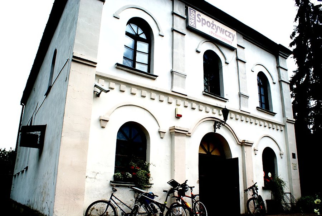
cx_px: 161
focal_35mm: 30
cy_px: 108
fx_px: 269
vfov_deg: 43.7
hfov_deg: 61.9
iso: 100
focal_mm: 20
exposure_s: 1/200
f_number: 10
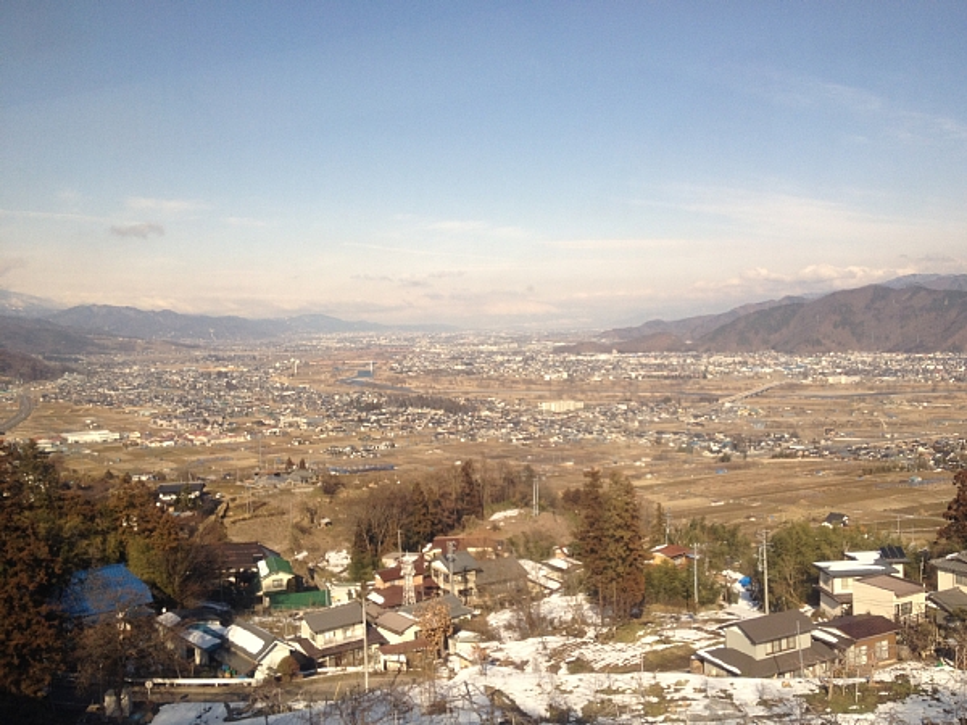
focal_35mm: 35
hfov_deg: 52.6
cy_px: 362
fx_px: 978
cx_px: 484
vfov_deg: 40.7
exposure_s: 1/1200
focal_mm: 4.28
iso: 64
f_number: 2.4
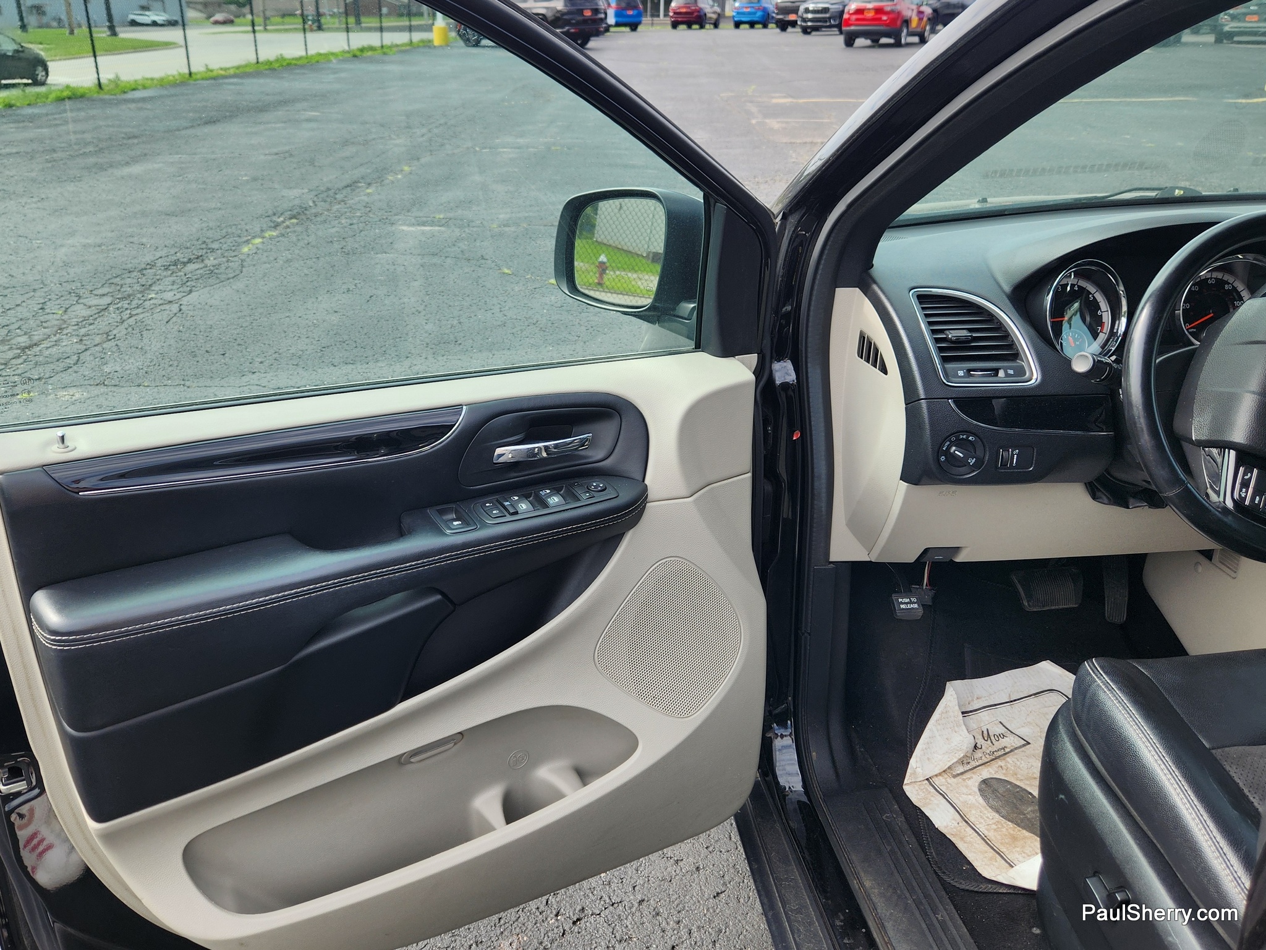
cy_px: 475
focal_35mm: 23
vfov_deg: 58.9
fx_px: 841
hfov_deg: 73.9
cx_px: 633
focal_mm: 5.4
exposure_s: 1/675
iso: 20
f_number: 1.8
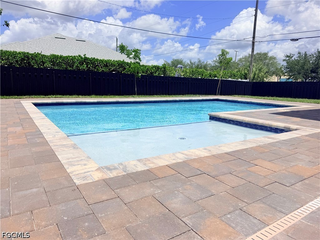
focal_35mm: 24
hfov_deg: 71.6
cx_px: 160
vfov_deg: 56.8
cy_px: 120
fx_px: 222
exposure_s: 1/14286
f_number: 1.78
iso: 80
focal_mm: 6.76
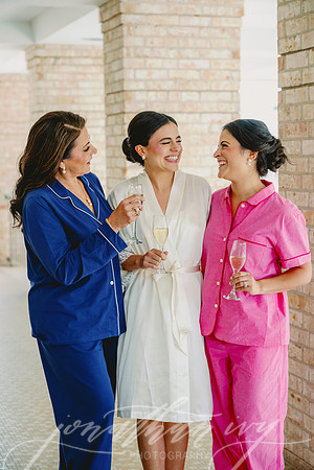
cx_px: 157
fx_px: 916
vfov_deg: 28.8
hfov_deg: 19.5
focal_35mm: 70
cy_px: 235
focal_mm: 70
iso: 160
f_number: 3.5
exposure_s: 1/250
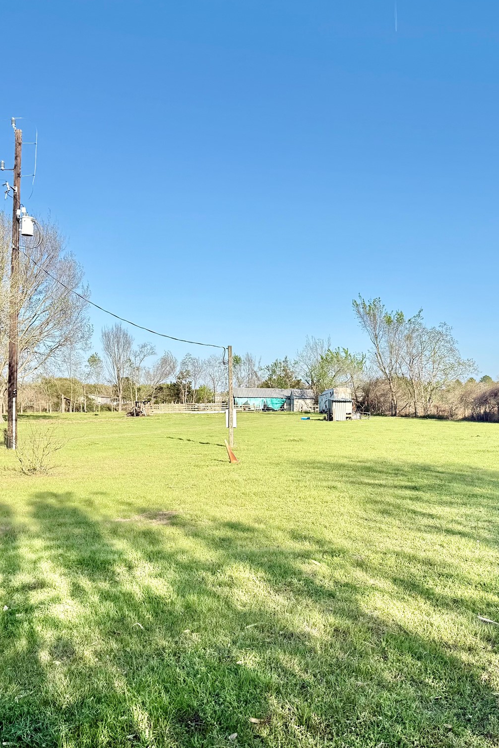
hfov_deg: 38.9
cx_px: 262
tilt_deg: +2.5
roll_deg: +0.1
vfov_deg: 55.8
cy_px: 368
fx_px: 707
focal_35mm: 34
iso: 80
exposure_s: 1/1689
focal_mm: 6.76
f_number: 1.78
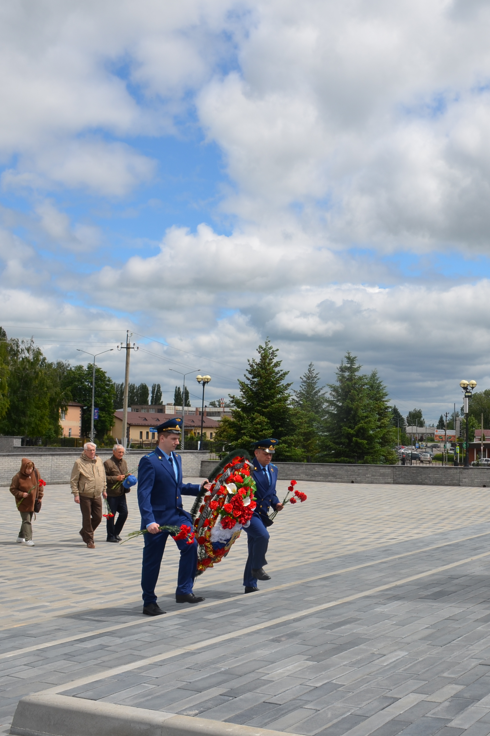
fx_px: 939
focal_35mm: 46
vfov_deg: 42.7
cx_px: 411
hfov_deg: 28.4
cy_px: 364
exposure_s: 1/320
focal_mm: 20
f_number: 9
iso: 100
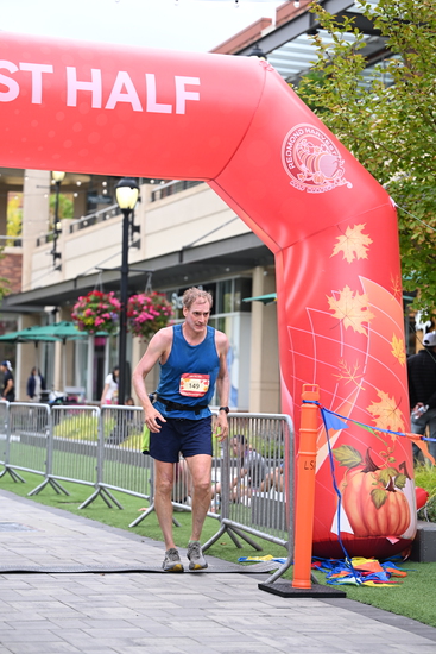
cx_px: 218
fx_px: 1507
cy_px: 327
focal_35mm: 83
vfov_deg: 24.5
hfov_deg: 16.5
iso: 640
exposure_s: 1/1600
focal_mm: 83
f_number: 2.8
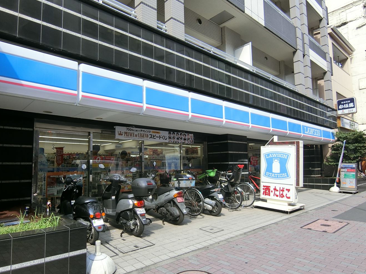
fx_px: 243
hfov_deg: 73.8
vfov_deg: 58.8
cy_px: 148
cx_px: 169
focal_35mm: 23
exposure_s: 1/320
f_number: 2.7
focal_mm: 4.06
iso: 80
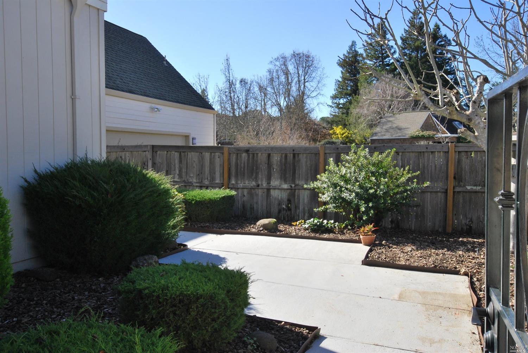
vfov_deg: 40.0
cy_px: 176
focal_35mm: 33
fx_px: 484
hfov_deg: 57.2
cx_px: 264
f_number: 9
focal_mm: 22
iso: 200
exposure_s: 1/160
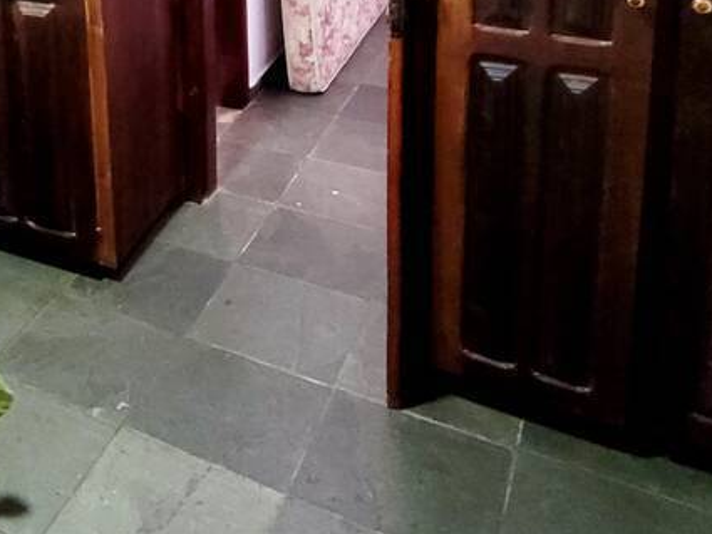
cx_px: -72
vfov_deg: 28.7
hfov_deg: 36.3
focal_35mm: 44
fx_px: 905
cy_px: -99
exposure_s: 1/30
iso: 500
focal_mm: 1.74
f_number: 2.2
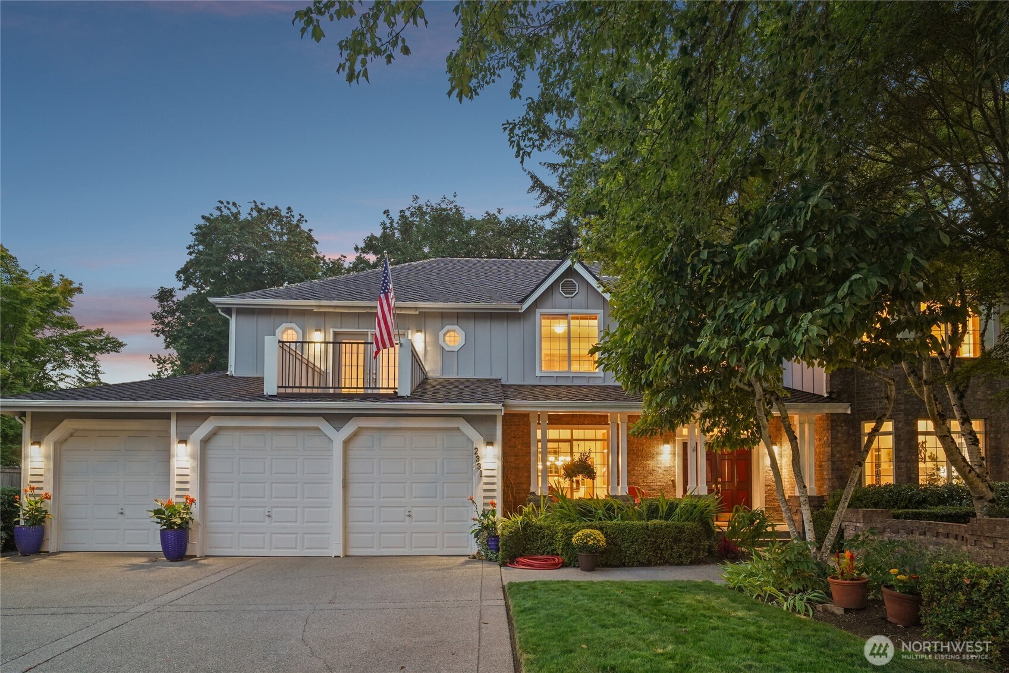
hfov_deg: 96.7
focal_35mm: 16
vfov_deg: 73.7
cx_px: 504
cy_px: 336
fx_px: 448
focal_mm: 16
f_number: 8
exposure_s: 1/3.33
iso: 1600
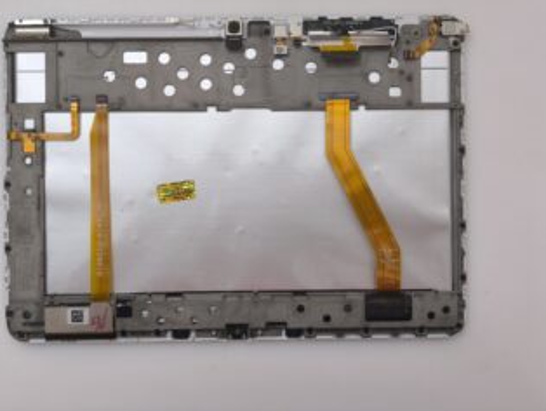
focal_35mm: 39
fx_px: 616
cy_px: 185
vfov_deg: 36.8
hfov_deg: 47.8
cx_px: 247
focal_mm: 6.57
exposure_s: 1/50
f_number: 1.6
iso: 500
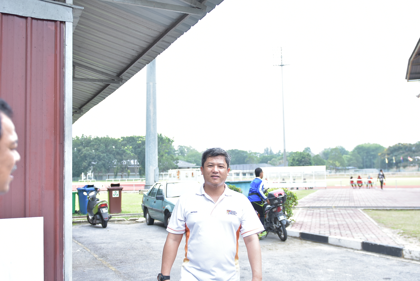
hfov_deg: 53.1
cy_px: 140
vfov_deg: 36.9
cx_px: 210
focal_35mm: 36
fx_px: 420
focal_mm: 24
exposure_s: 1/500
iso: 400
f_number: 3.2
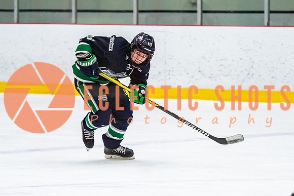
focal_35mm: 324
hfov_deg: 6.4
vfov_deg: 4.2
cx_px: 147
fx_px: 2647
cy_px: 61
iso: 1250
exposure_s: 1/640
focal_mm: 135
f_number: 2.8
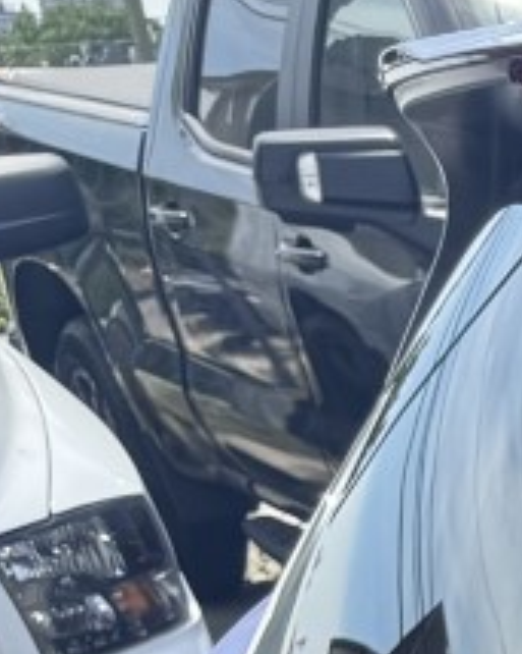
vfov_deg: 11.3
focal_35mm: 158
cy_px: 1219
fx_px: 3053
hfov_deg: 7.1
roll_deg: -0.5
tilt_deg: -19.5
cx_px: 2155
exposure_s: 1/888
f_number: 1.78
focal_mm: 6.76
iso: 80
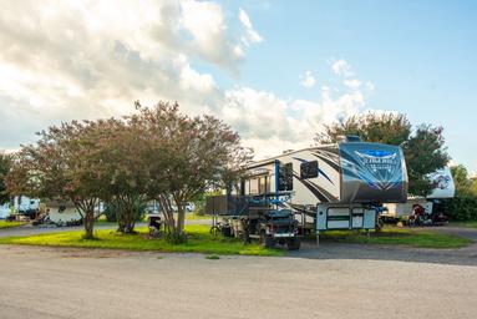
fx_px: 377
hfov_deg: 64.7
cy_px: 160
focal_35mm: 28
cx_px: 238
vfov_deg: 45.9
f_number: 5.6
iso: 125
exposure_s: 1/320
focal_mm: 28
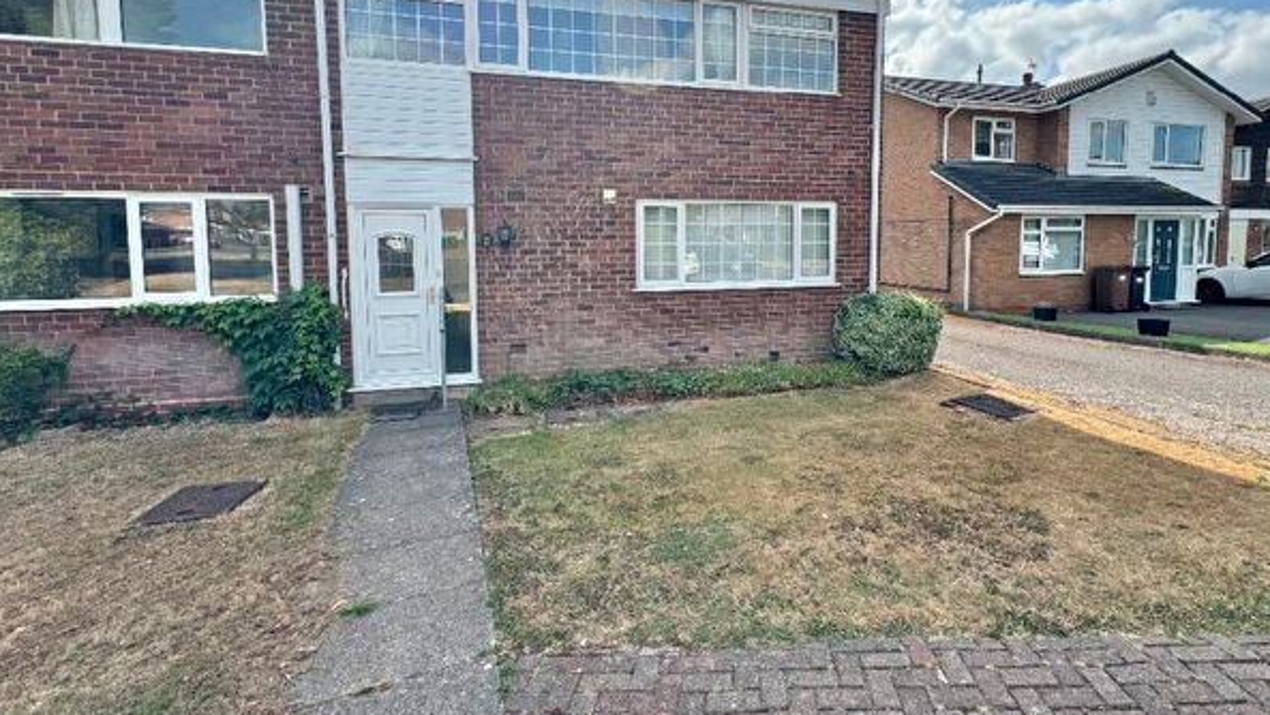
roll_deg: +0.3
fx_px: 606
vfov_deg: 60.4
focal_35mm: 18
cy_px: 275
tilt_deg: -3.5
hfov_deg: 92.3
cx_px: 707
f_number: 2.2
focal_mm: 2.22
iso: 50
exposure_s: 1/749
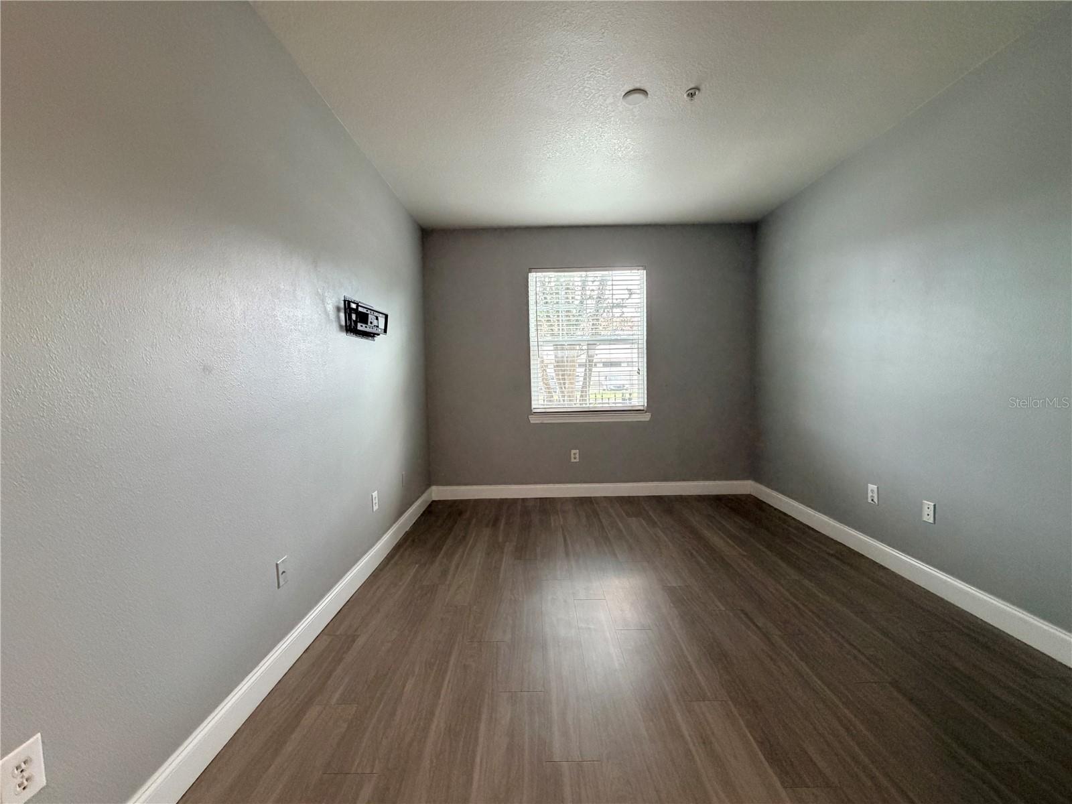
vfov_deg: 85.7
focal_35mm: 14
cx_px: 536
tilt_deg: -3.6
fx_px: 434
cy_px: 402
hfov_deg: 102.1
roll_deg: +1.6
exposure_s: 1/60
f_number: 2.2
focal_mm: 2.22
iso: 400
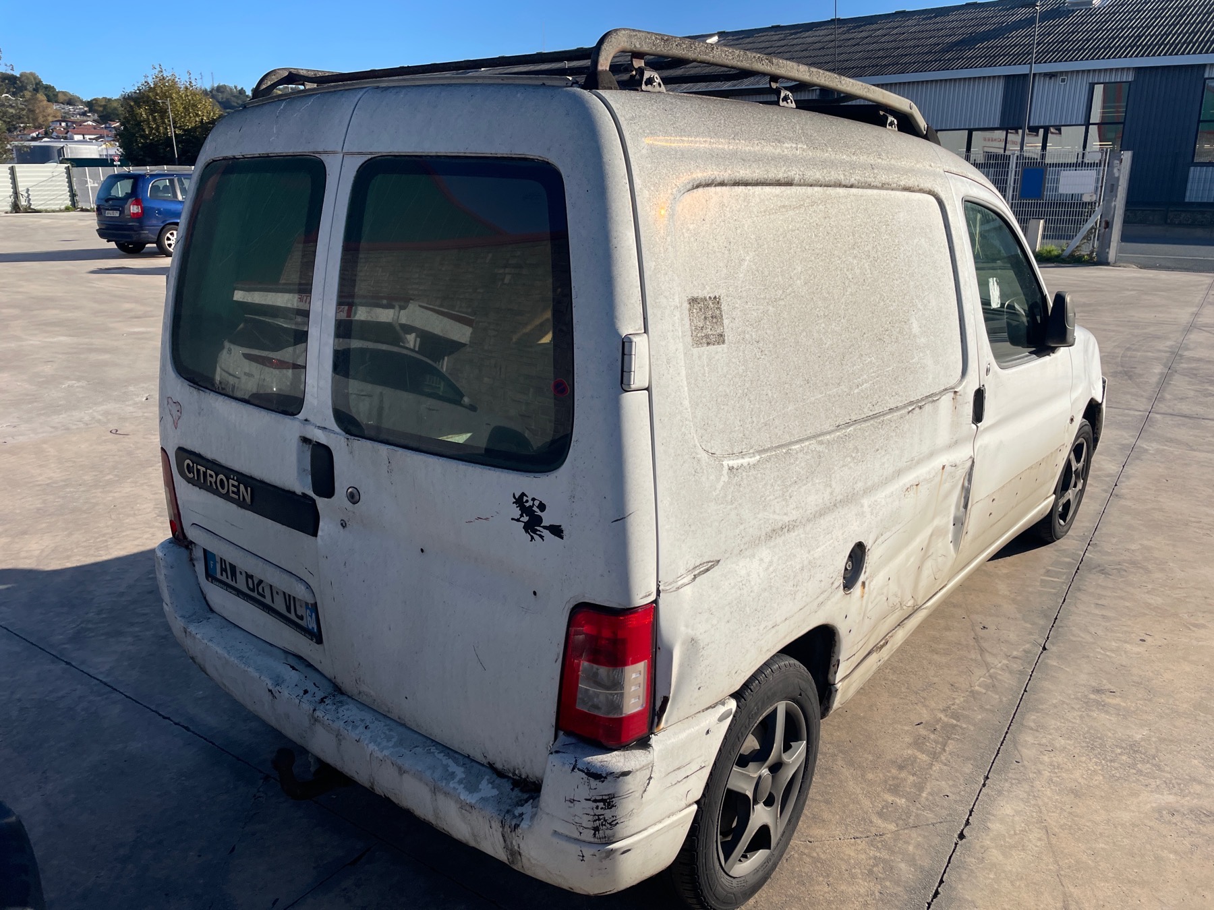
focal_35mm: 26
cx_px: 607
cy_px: 455
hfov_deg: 67.3
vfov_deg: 53.1
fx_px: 912
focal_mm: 4.2
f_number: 1.6
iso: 32
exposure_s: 1/4831
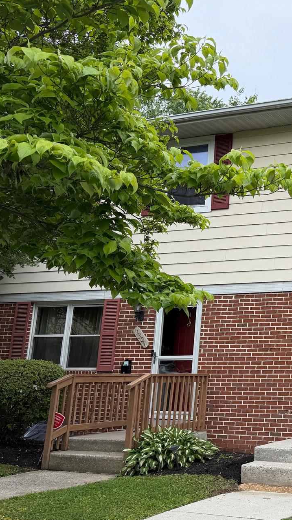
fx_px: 578
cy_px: 245
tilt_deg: +12.1
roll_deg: -1.0
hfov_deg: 24.6
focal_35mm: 42
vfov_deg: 48.3
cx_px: 382
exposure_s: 1/3584
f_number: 1.78
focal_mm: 6.76
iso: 100
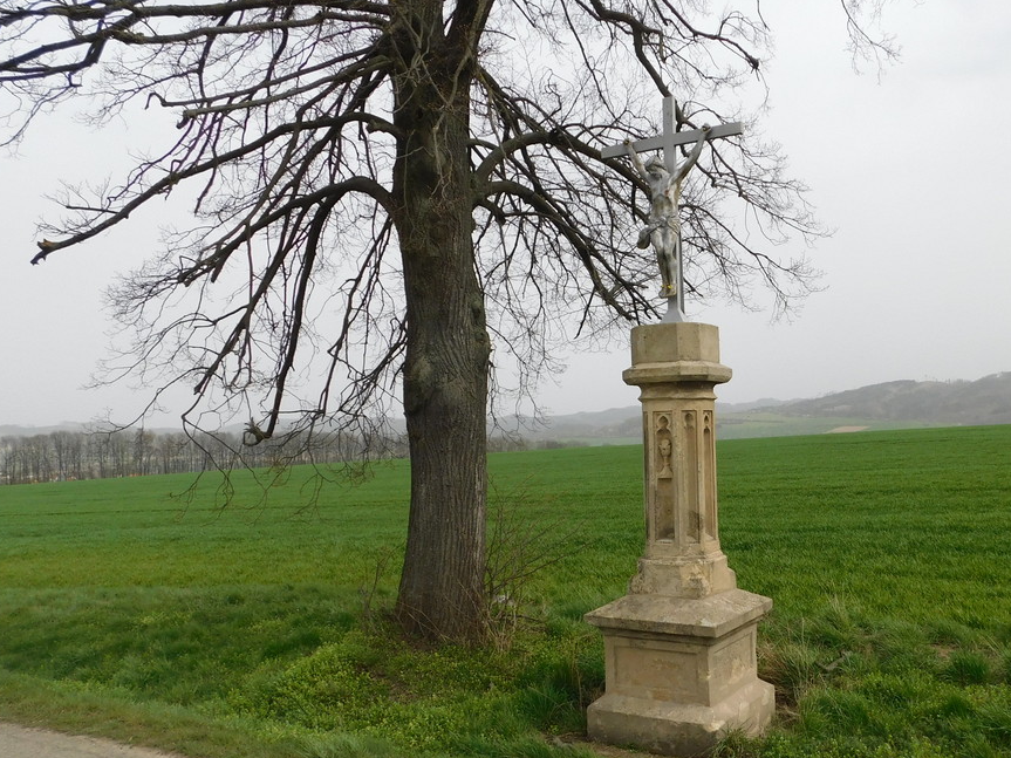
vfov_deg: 44.1
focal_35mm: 32
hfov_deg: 55.7
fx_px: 934
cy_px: 409
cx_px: 667
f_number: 6
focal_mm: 4
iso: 125
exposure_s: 1/400
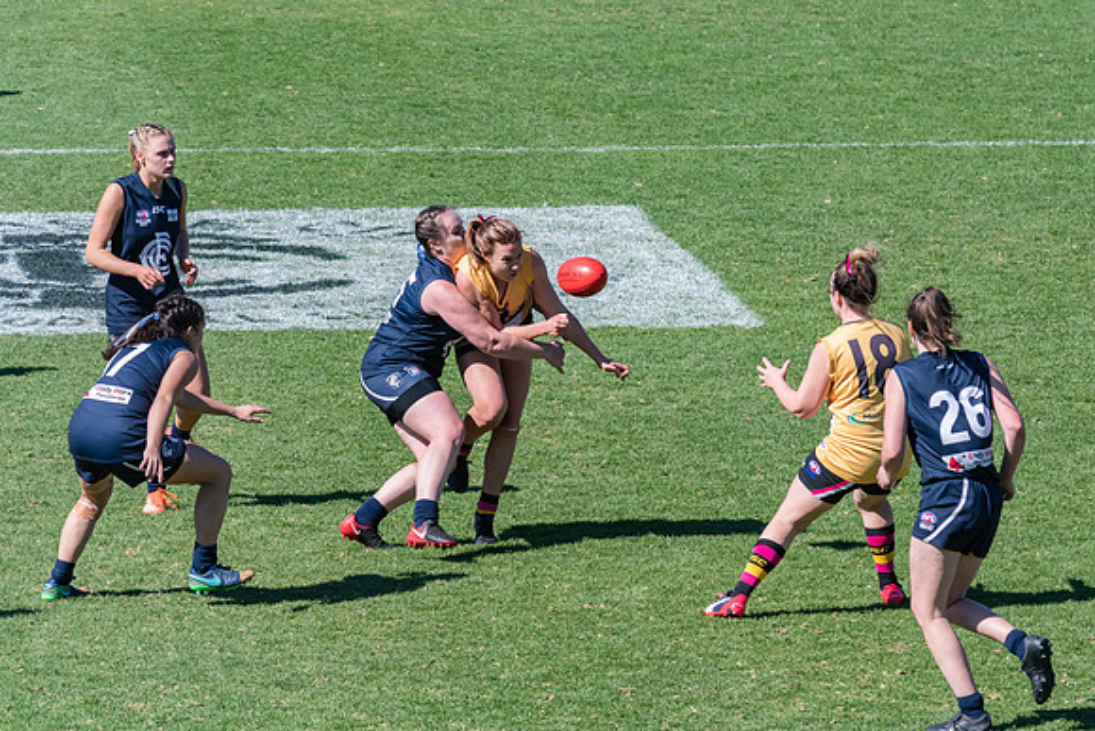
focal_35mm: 360
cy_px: 366
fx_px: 10952
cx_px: 548
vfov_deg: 3.8
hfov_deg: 5.7
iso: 800
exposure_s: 1/1600
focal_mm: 240
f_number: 10
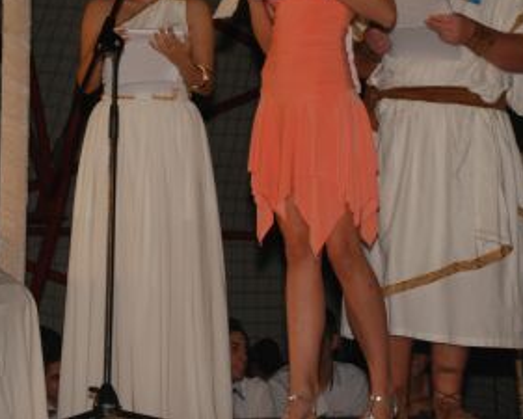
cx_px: 223
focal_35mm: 160
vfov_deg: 9.6
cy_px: 78
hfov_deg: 12.0
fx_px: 2477
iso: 500
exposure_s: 1/60
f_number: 6.3
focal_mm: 58
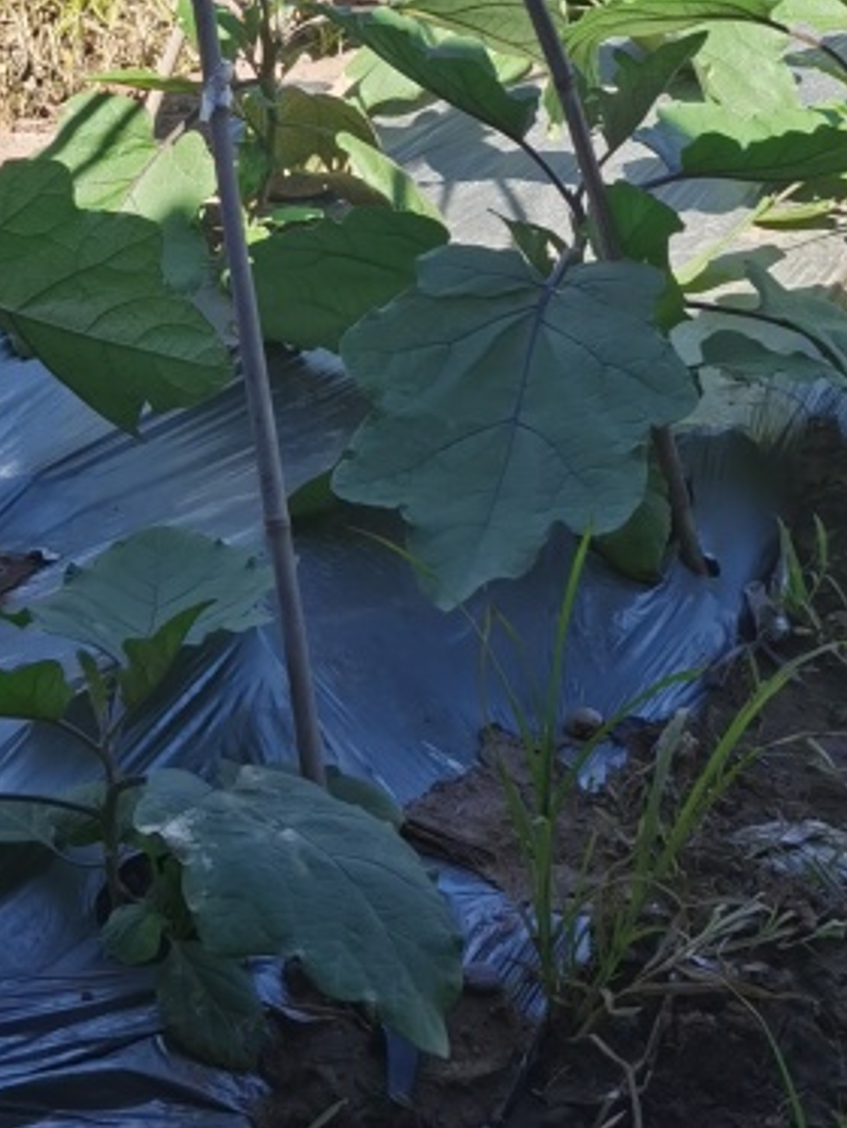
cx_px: 245
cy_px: 38
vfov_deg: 19.2
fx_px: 3261
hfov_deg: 14.8
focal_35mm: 100
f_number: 1.6
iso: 50
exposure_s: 1/3759
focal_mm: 5.56
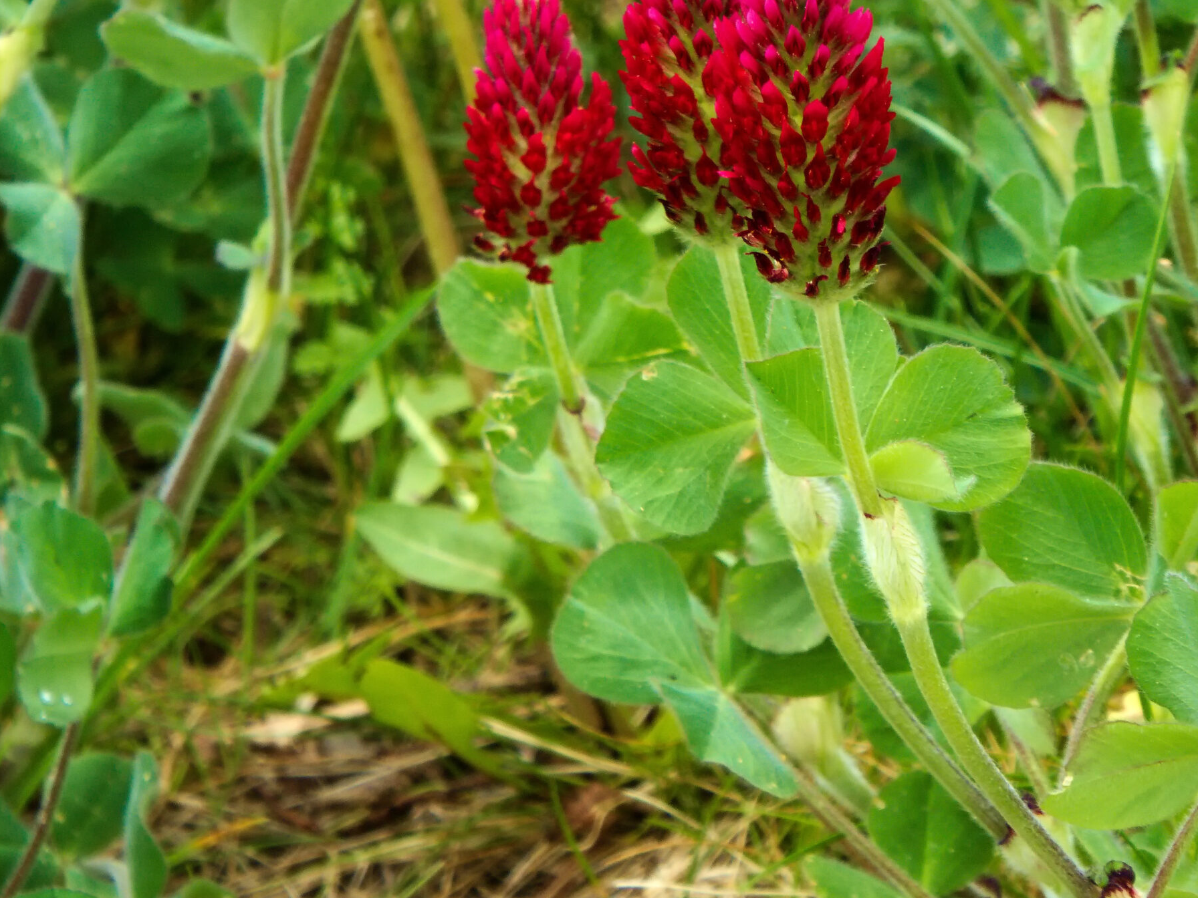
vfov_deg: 3.2
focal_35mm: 460
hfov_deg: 4.3
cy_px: 347
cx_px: 742
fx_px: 15920
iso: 200
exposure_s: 1/160
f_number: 5.9
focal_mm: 57.7
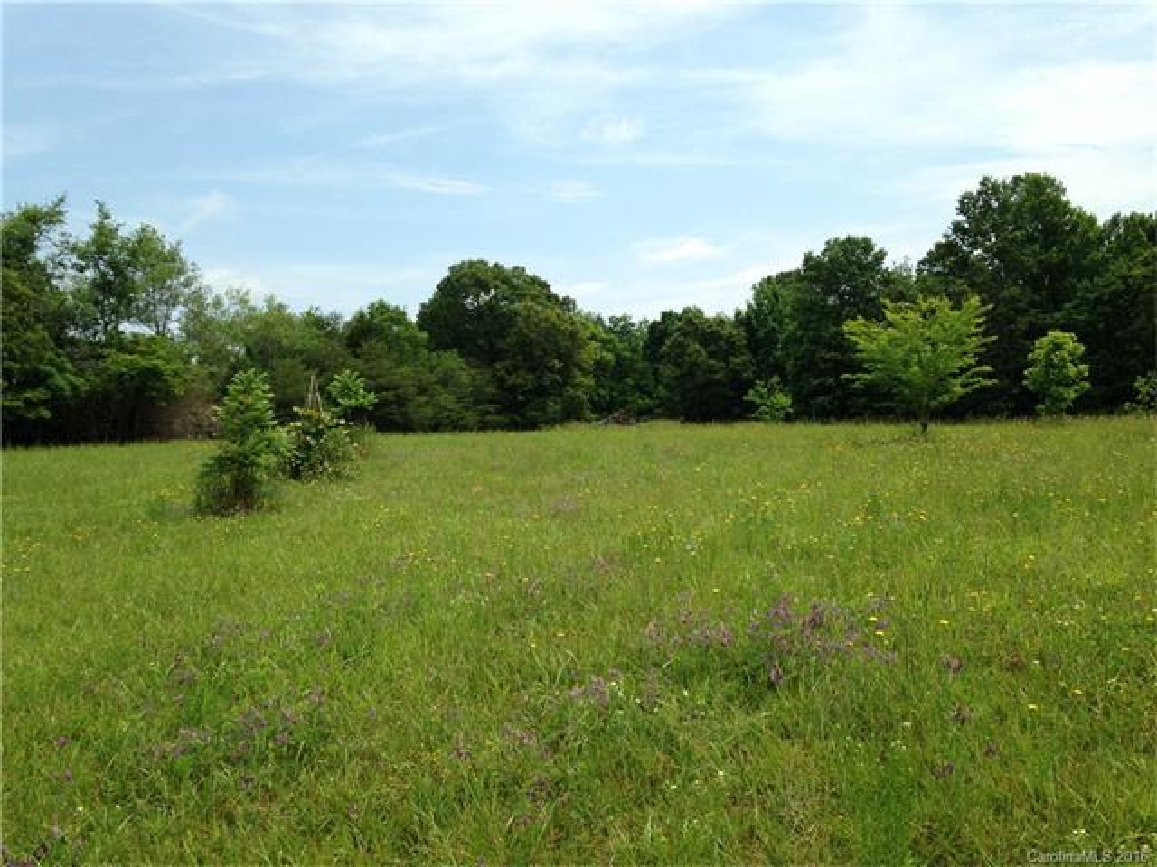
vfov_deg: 42.9
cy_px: 434
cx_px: 578
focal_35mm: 33
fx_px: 1103
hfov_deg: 55.4
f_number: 2.4
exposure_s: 1/1466
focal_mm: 4.12
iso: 50
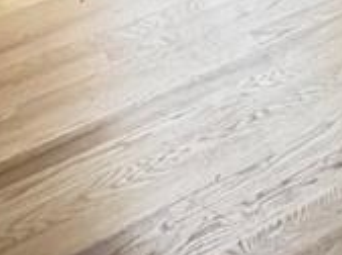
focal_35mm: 85
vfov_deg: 12.4
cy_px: -411
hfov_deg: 19.2
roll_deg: +0.8
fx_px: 838
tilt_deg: -6.1
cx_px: 561
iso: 500
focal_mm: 2.22
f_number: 2.2
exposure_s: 1/60
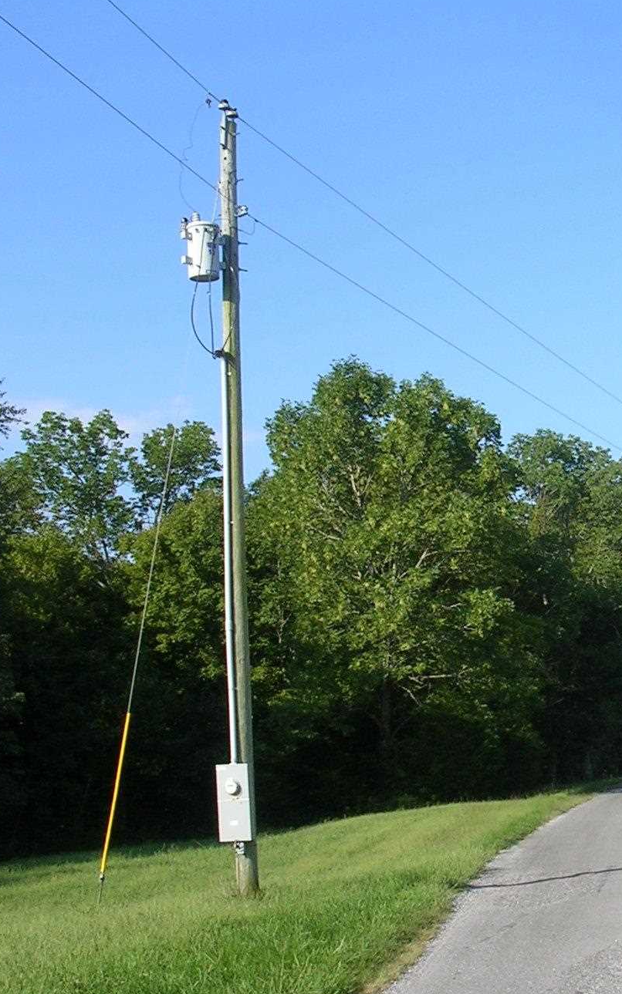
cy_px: 557
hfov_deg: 19.8
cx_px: 607
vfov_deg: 32.0
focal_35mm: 64
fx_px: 1735
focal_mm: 5.8
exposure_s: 1/215
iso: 50
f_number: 5.6
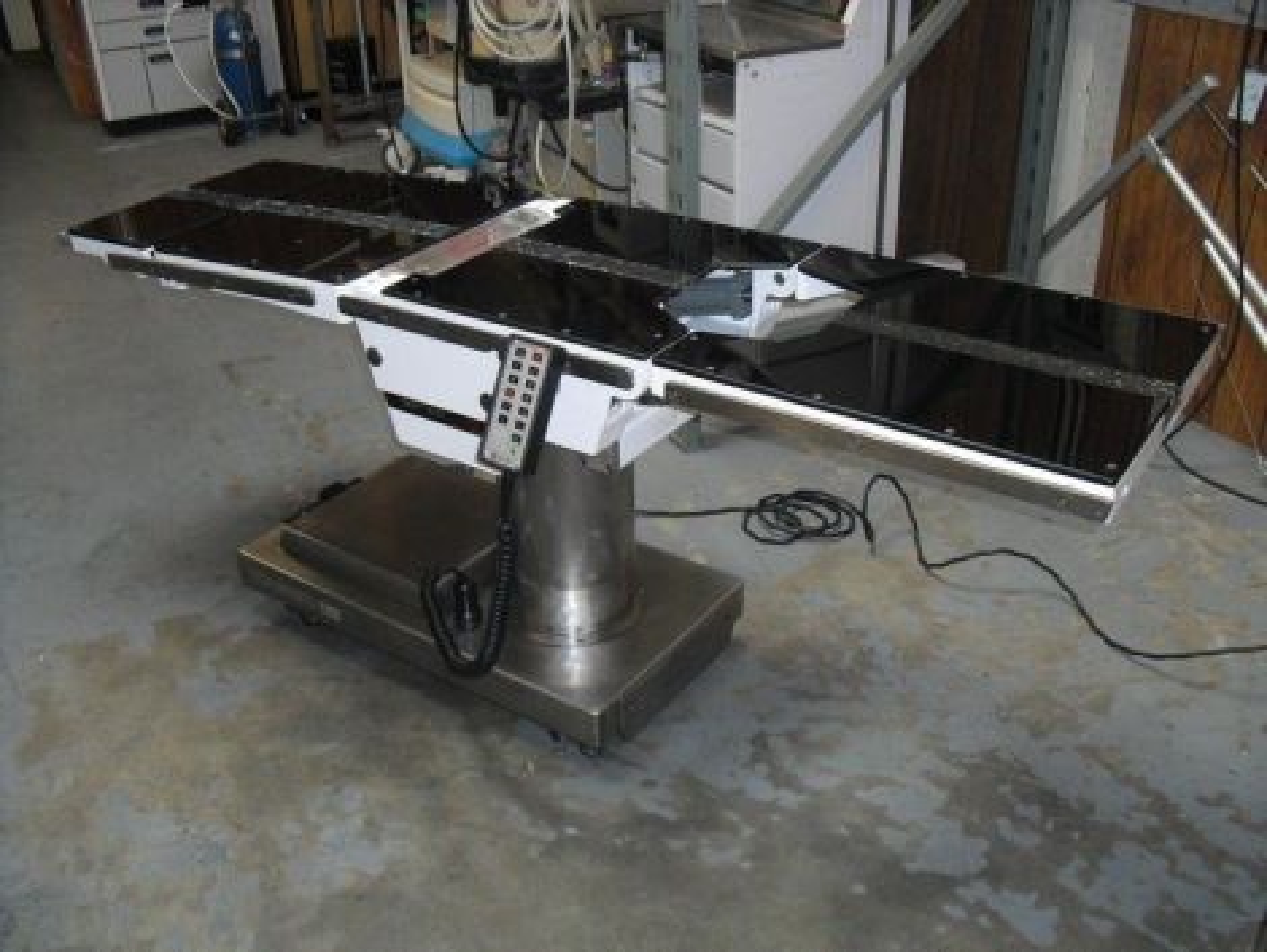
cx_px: 634
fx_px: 1318
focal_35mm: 36
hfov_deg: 51.3
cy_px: 476
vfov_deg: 39.7
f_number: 3.1
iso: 400
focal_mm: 6.3
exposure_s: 1/60
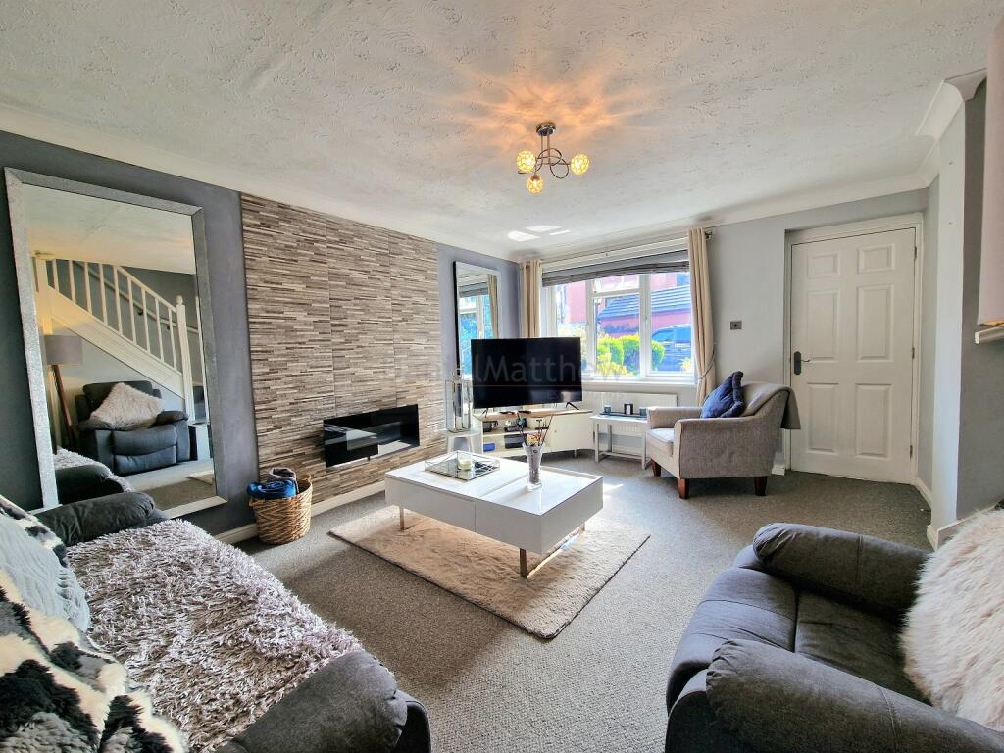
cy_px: 376
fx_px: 377
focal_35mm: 13
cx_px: 502
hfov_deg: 106.2
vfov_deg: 89.9
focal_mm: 2.2
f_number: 2.2
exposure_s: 1/50
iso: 64
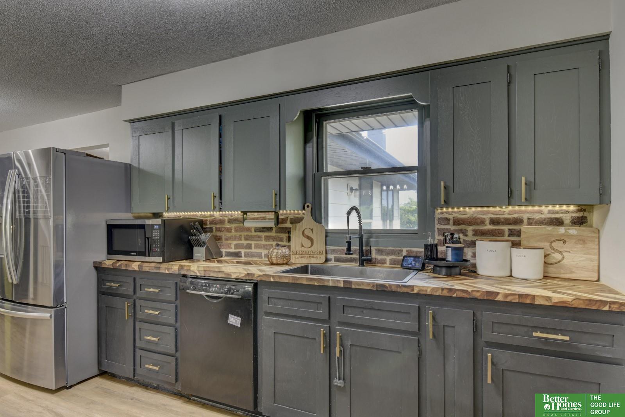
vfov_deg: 63.2
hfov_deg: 85.4
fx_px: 339
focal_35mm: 20
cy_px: 208
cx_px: 312
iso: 400
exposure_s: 1/5
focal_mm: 13
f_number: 8
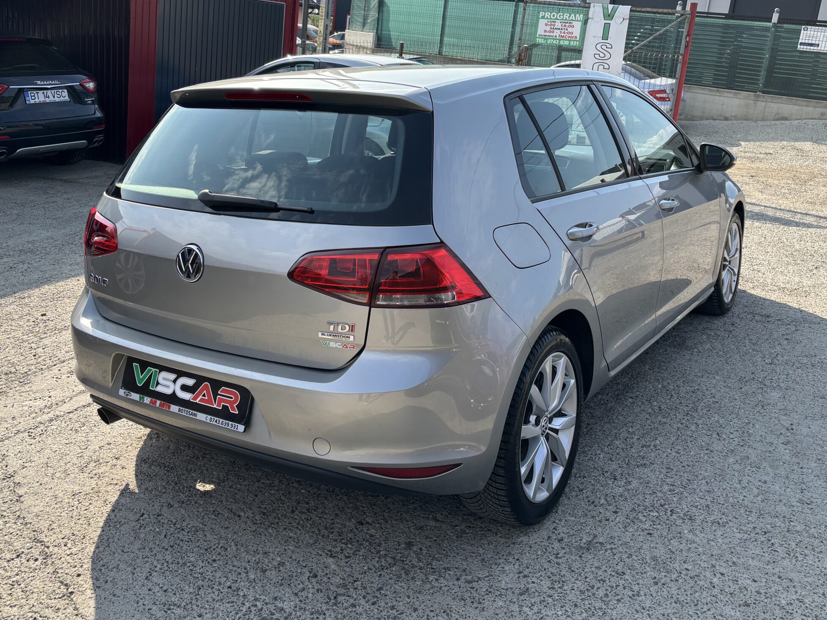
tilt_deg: -13.2
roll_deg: -7.0
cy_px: 222
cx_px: 406
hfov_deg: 54.0
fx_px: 812
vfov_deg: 41.4
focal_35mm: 34
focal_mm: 5.96
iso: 50
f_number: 1.6
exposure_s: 1/1876
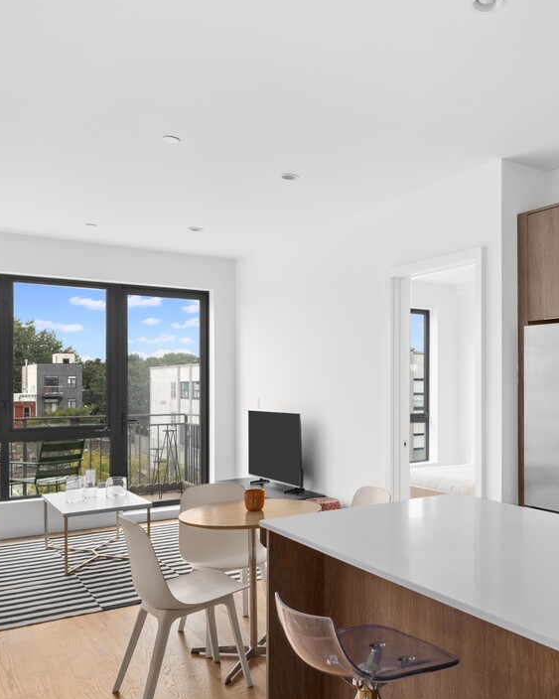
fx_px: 683
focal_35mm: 33
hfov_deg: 42.5
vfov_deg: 54.1
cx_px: 447
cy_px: 388
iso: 320
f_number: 10
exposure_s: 1/1.25
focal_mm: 16.5
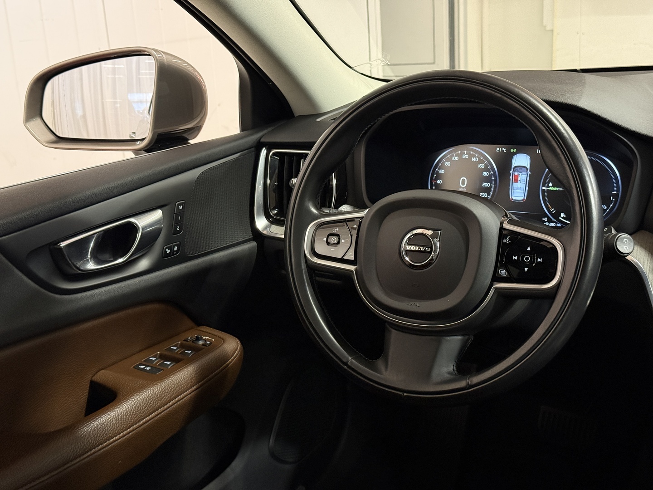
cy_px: 245
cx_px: 326
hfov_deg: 39.7
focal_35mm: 48
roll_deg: +3.7
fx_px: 905
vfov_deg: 30.3
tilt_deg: -15.8
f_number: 1.78
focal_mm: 6.76
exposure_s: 1/39
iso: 320
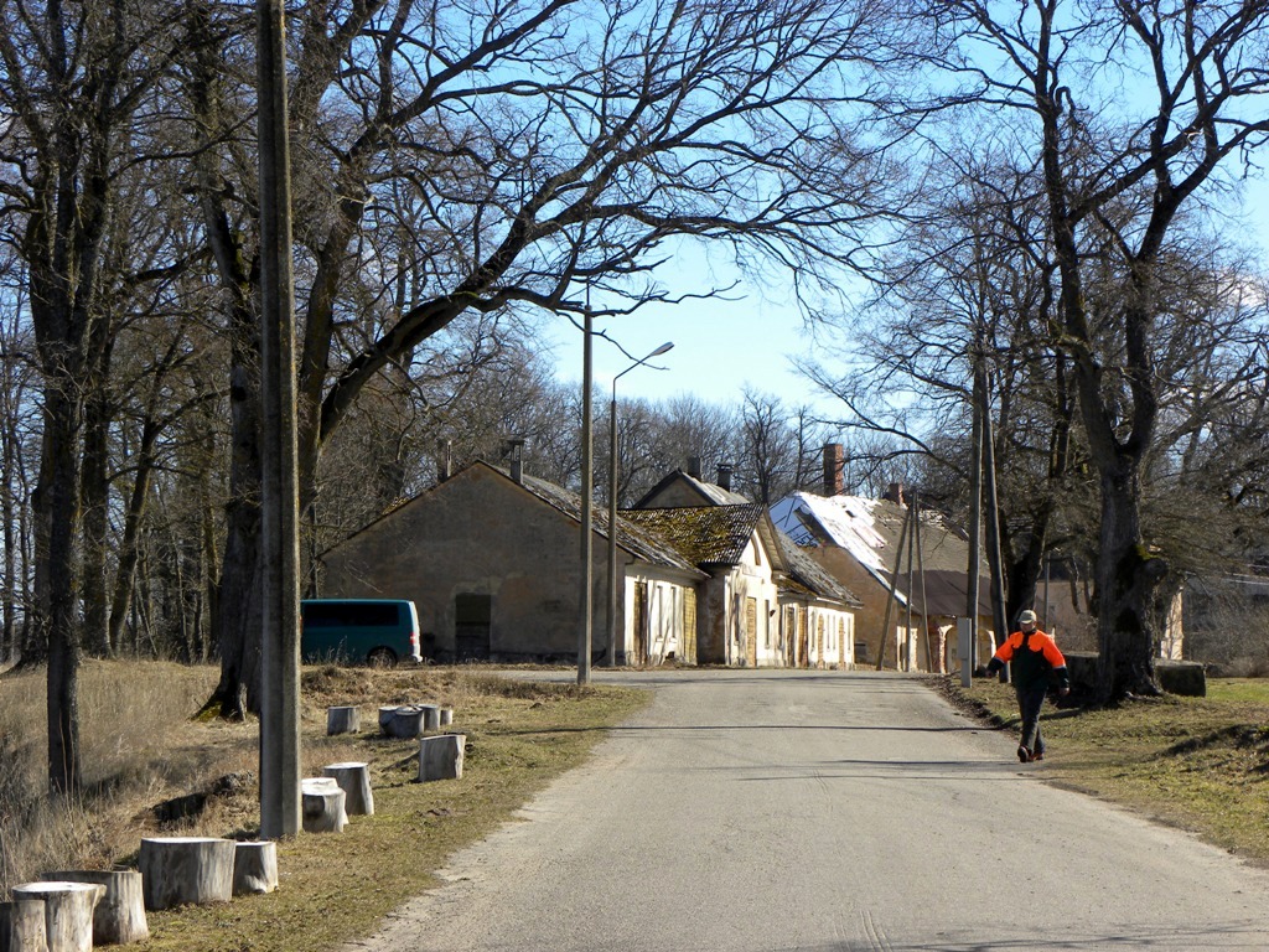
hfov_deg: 20.7
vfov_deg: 15.6
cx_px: 634
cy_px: 476
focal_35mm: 95
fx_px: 3483
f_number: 5
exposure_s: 1/250
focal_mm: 16.9
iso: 64
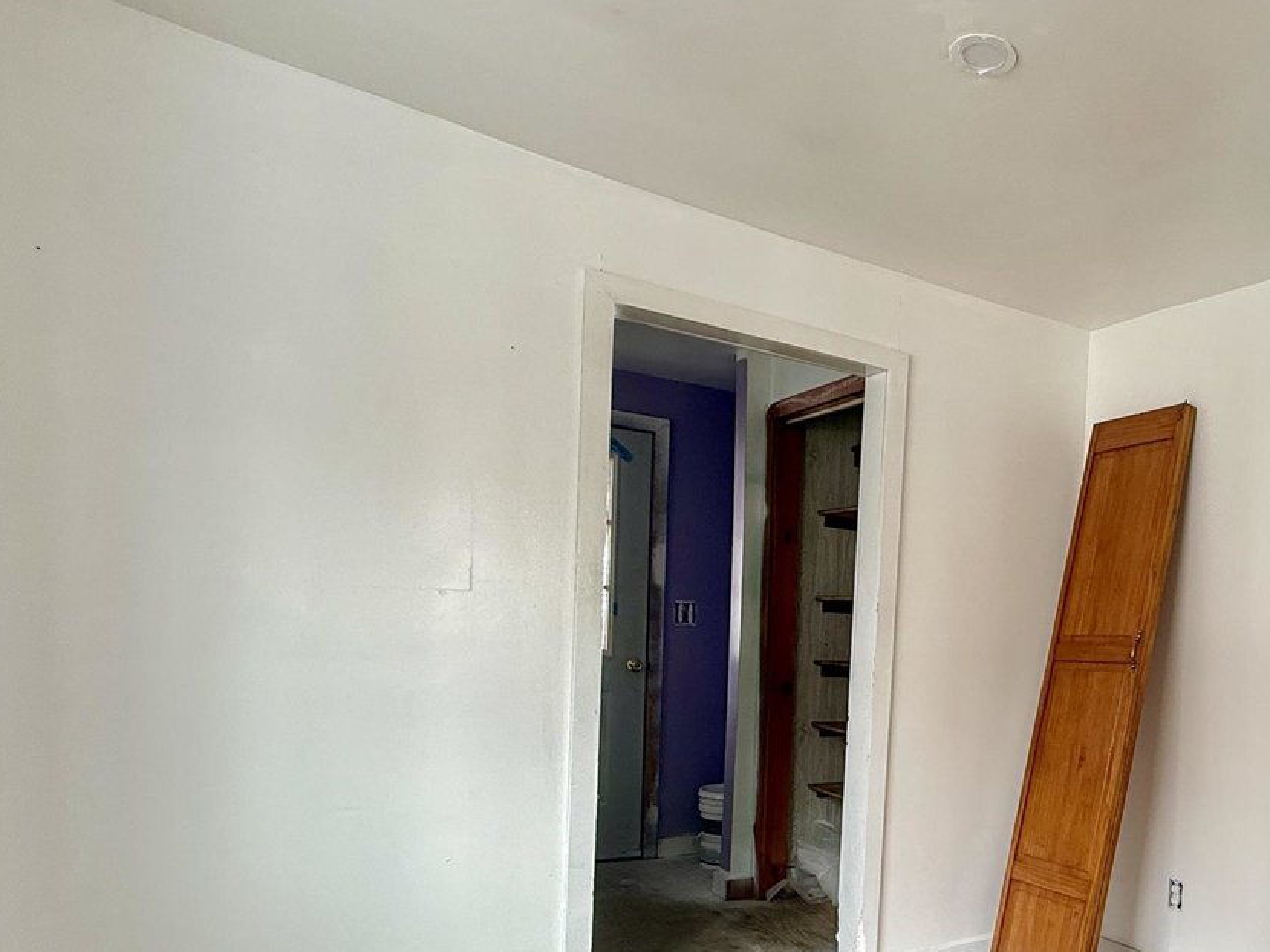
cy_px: 684
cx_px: 1060
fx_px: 990
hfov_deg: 58.9
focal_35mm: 27
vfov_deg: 49.8
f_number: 2.2
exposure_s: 1/99
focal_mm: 2.22
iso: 100
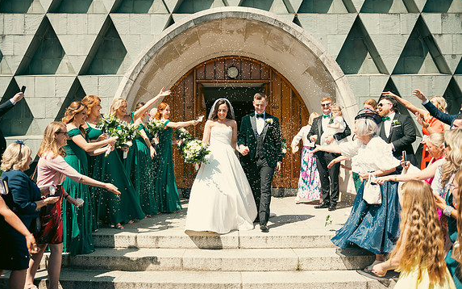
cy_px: 139
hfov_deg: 58.1
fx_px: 415
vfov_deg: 38.3
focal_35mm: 33
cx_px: 229
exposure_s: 1/800
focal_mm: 32
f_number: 3.5
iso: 100
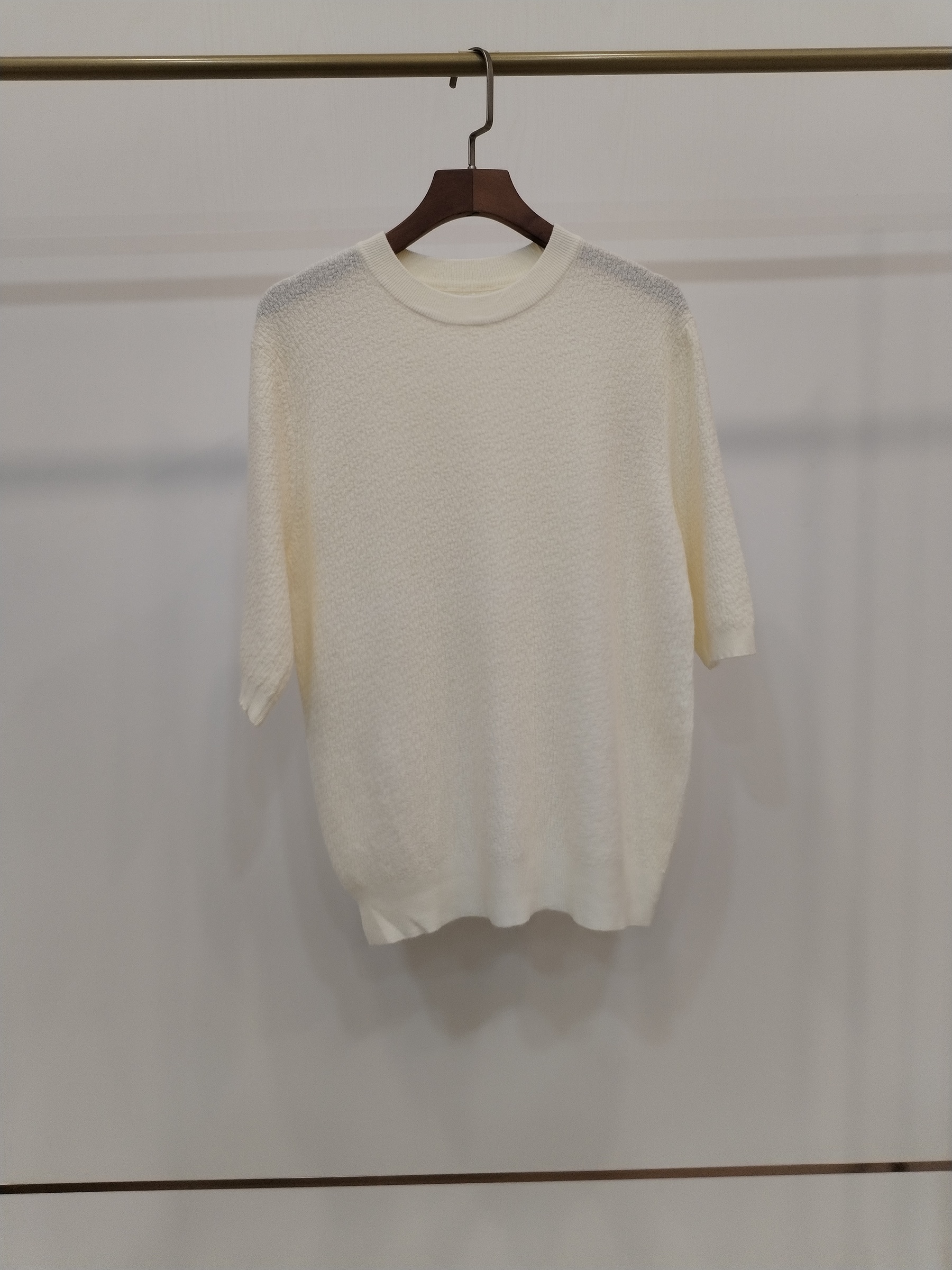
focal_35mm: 29
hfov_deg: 48.2
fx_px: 1063
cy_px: 635
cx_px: 476
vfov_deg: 61.7
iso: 165
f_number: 1.8
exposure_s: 1/60
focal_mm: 4.75
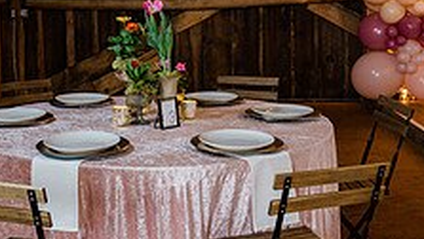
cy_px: 40
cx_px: 153
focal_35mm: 59
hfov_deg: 35.2
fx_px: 664
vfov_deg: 20.2
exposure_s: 1/200
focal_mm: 28
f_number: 3.5
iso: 500
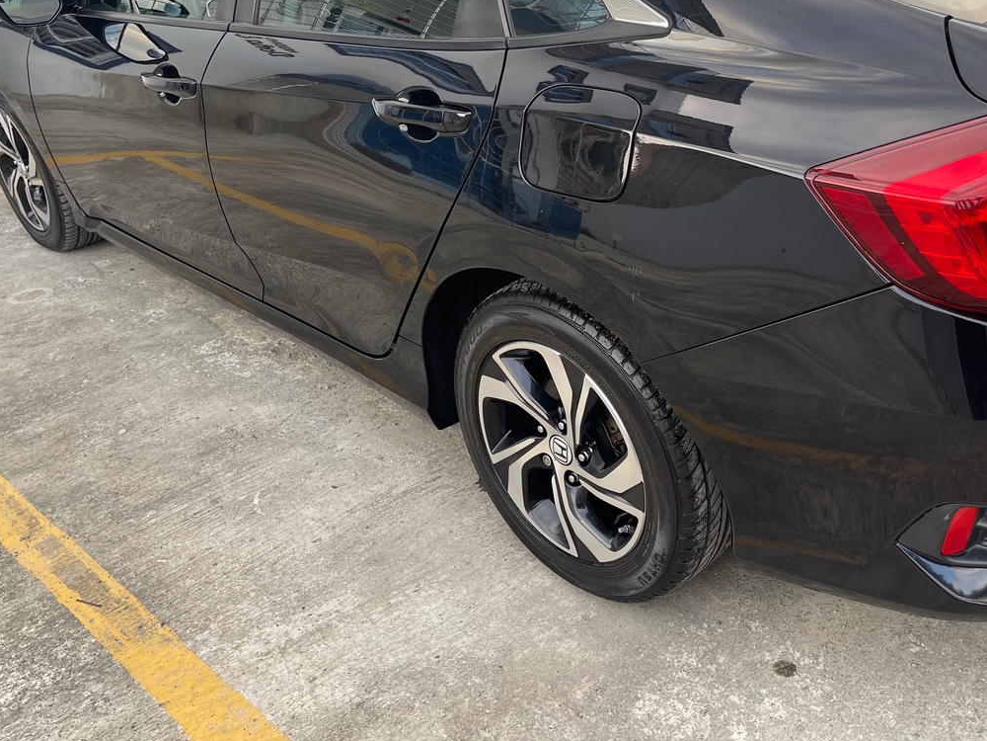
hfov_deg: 51.2
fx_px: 1026
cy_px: 268
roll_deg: +5.1
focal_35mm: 36
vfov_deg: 39.3
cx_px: 565
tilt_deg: -26.0
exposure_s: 1/121
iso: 50
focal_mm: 5.1
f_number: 1.6
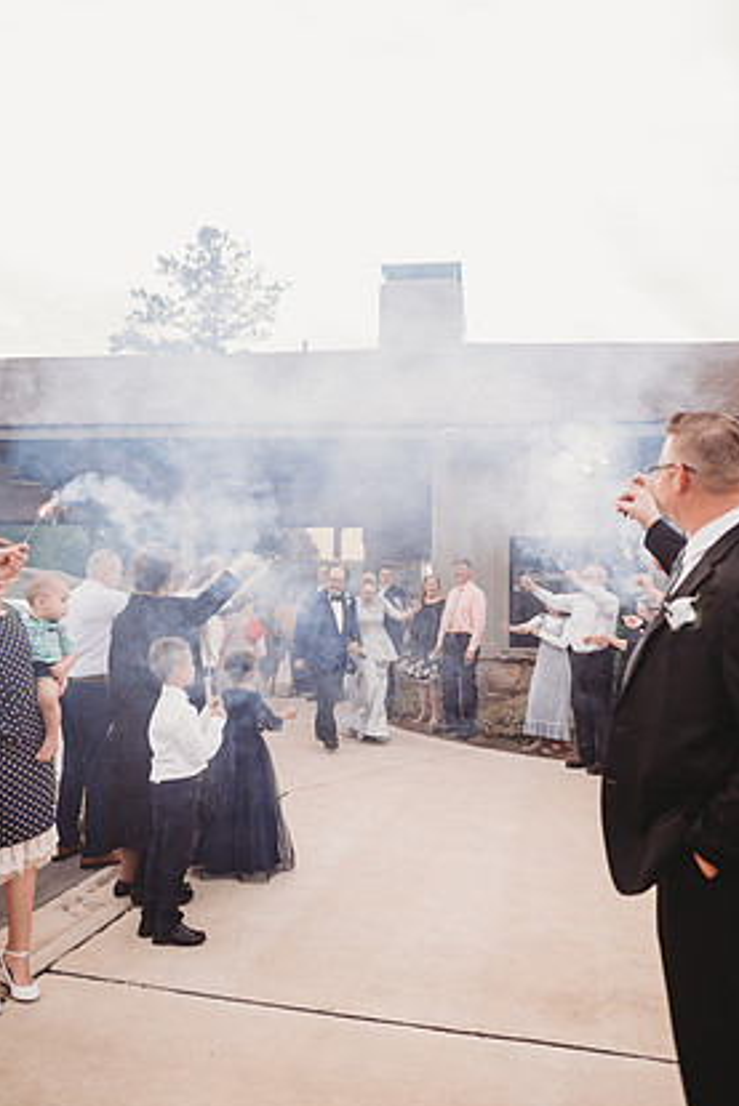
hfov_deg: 49.5
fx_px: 800
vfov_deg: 69.3
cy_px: 530
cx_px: 398
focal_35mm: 26
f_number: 2.5
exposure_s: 1/200
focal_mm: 24
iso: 160
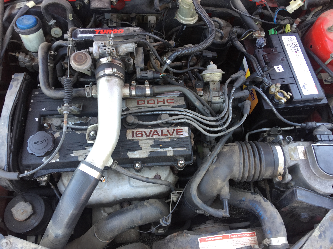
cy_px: 124
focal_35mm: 29
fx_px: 279
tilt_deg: -63.9
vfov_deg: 48.2
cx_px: 166
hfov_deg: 61.7
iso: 40
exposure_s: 1/50
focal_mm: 4.15
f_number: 2.2
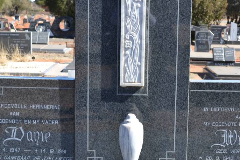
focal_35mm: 84
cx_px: 143
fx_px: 560
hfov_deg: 24.2
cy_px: 91
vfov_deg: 16.2
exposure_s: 1/125
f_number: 5.6
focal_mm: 32
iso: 180
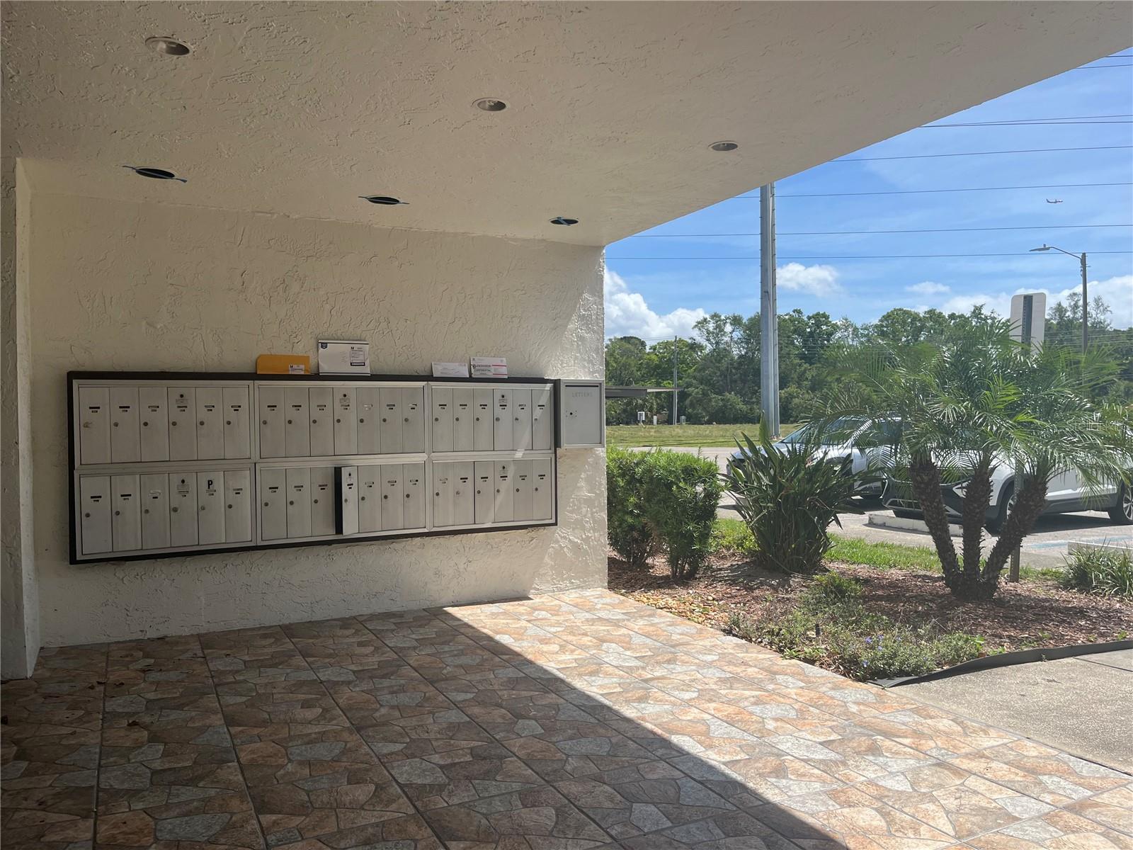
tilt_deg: -1.9
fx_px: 851
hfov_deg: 67.3
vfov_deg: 53.1
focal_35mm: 26
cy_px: 425
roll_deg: +0.9
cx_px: 566
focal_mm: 5.1
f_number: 1.6
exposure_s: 1/3215
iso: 50
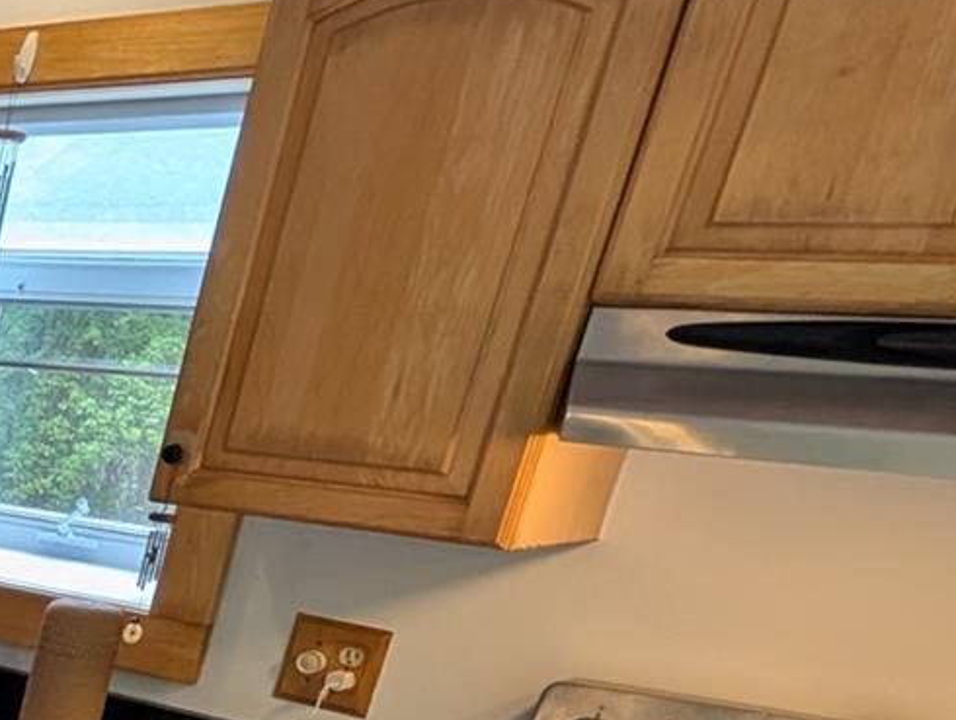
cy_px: 818
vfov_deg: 26.6
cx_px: -794
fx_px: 1383
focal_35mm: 50
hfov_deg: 21.8
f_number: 1.7
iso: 55
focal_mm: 2.02
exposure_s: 1/120
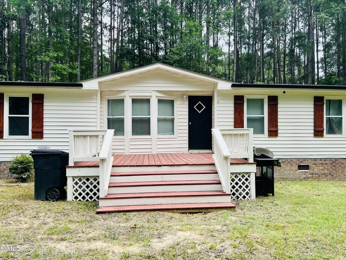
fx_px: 260
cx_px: 173
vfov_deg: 53.1
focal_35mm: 26
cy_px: 130
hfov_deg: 67.3
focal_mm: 5.7
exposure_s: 1/1645
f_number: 1.5
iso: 50
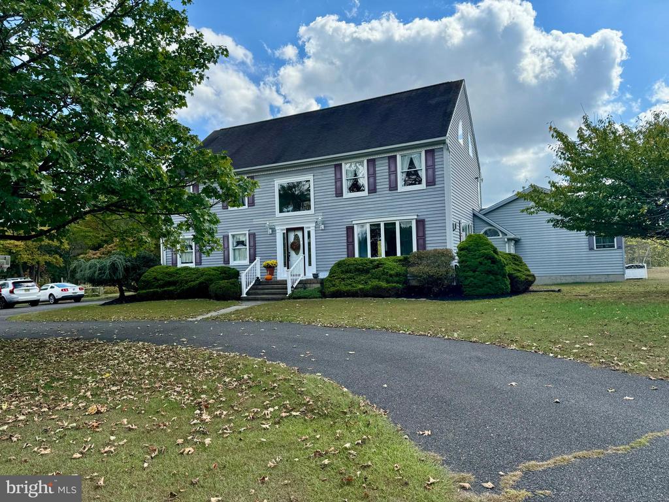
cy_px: 251
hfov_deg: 71.6
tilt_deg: +2.4
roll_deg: +1.4
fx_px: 464
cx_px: 334
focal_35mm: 24
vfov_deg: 56.8
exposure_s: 1/2415
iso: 80
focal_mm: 6.76
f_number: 1.78
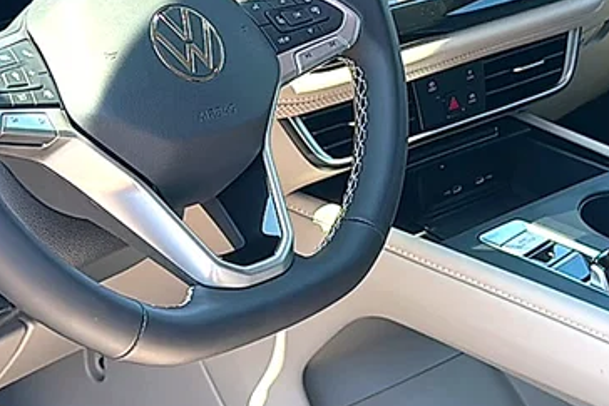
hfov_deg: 28.1
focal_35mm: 72
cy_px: 121
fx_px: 1218
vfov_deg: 18.9
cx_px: 310
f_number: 1.78
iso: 125
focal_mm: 6.86
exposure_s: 1/725
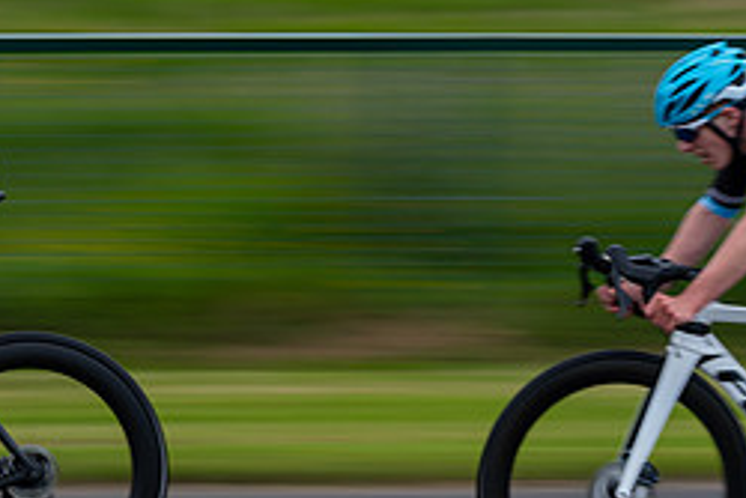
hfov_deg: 11.2
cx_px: -98
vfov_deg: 7.6
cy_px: 127
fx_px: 3732
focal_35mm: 180
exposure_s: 1/40
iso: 360
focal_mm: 75
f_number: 4
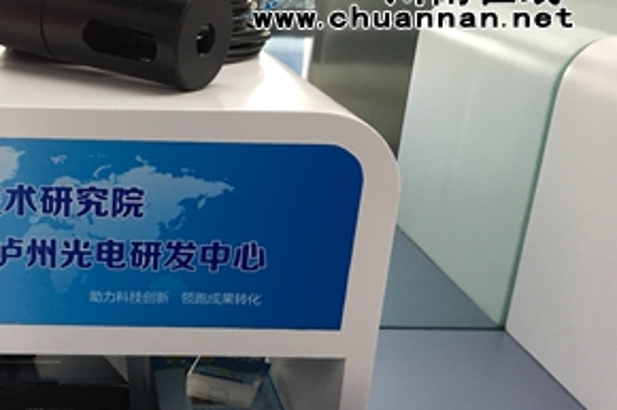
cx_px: 87
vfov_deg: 25.6
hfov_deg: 36.3
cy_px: 313
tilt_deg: -23.9
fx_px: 891
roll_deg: -2.0
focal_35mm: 52
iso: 40
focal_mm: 4.15
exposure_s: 1/17
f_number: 2.2
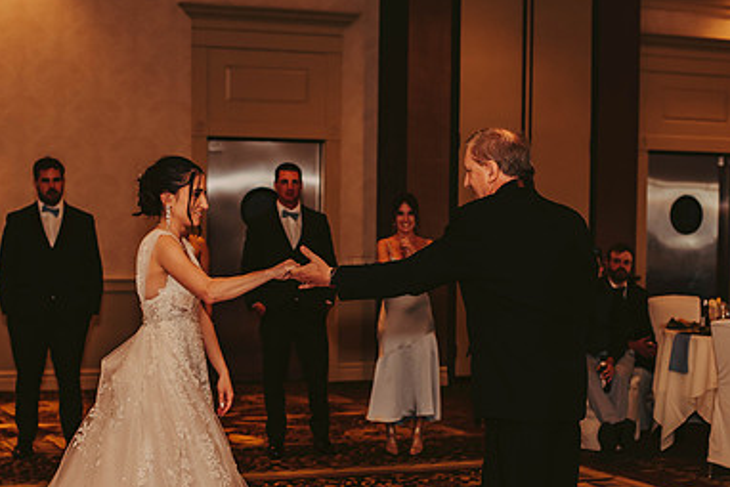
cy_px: 314
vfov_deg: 17.9
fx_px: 1542
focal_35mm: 76
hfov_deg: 26.6
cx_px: 378
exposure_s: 1/125
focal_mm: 50
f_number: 2.5
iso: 800
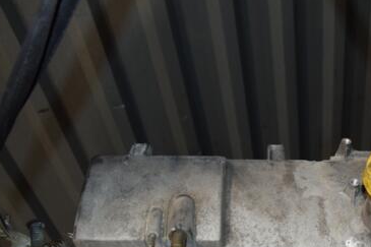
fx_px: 534
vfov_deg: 25.6
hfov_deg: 37.2
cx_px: 289
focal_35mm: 52
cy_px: 199
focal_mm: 21
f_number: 5
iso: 800
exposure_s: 1/60
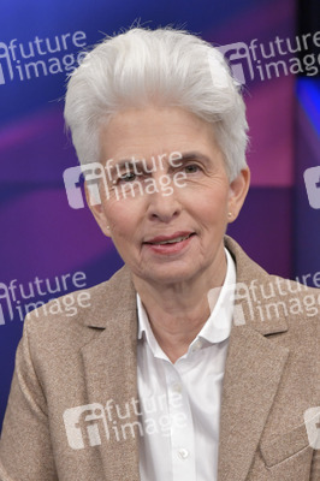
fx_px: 828
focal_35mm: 62
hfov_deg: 21.9
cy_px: 240
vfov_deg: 32.4
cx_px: 160
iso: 2500
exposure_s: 1/200
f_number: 6.3
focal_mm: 62
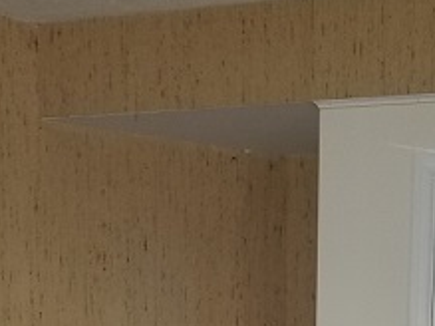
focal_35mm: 72
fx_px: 904
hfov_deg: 27.0
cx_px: 254
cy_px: 570
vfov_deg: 17.1
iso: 125
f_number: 1.7
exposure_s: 1/10
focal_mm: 4.25
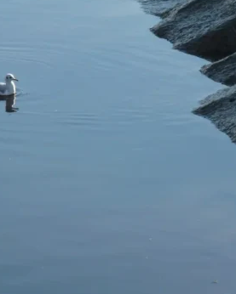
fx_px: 3796
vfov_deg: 4.4
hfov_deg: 3.6
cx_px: 43
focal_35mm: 435
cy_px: 55
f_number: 5.6
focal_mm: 35.6
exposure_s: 1/250
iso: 80
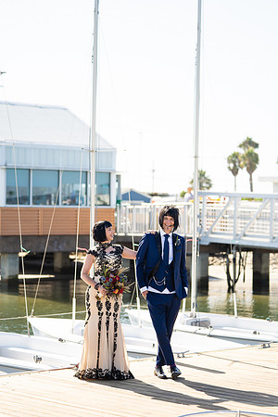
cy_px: 208
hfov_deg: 15.5
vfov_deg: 23.1
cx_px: 139
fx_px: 1019
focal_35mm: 88
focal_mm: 88
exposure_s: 1/1250
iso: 200
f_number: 2.8
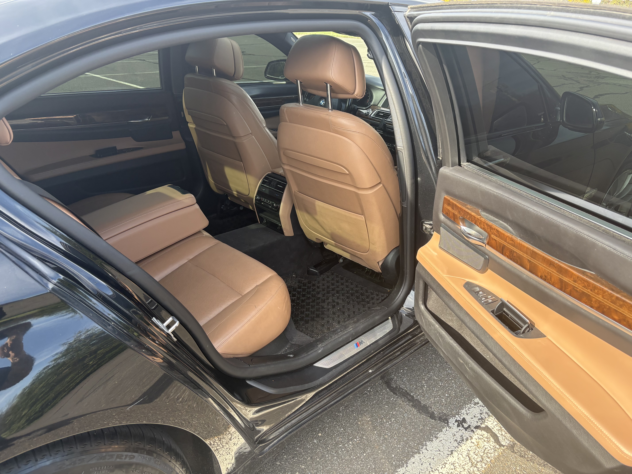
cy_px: 237
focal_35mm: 26
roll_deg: +0.0
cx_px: 316
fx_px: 475
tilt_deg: -26.8
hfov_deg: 67.3
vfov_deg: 53.1
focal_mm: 5.96
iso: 64
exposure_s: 1/390
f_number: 1.6
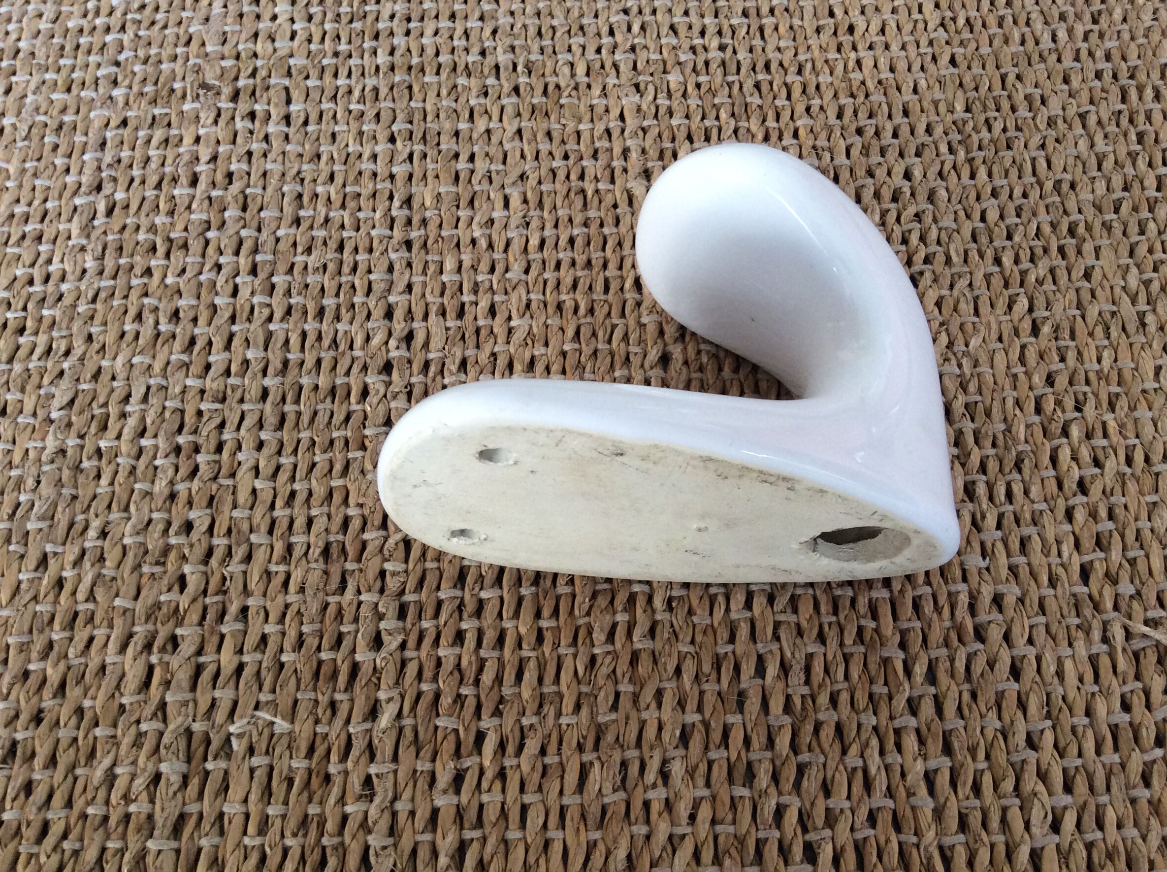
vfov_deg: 40.6
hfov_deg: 52.7
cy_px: 458
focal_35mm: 35
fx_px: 1178
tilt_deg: -60.7
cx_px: 616
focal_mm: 3.3
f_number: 2.4
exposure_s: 1/25
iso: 100
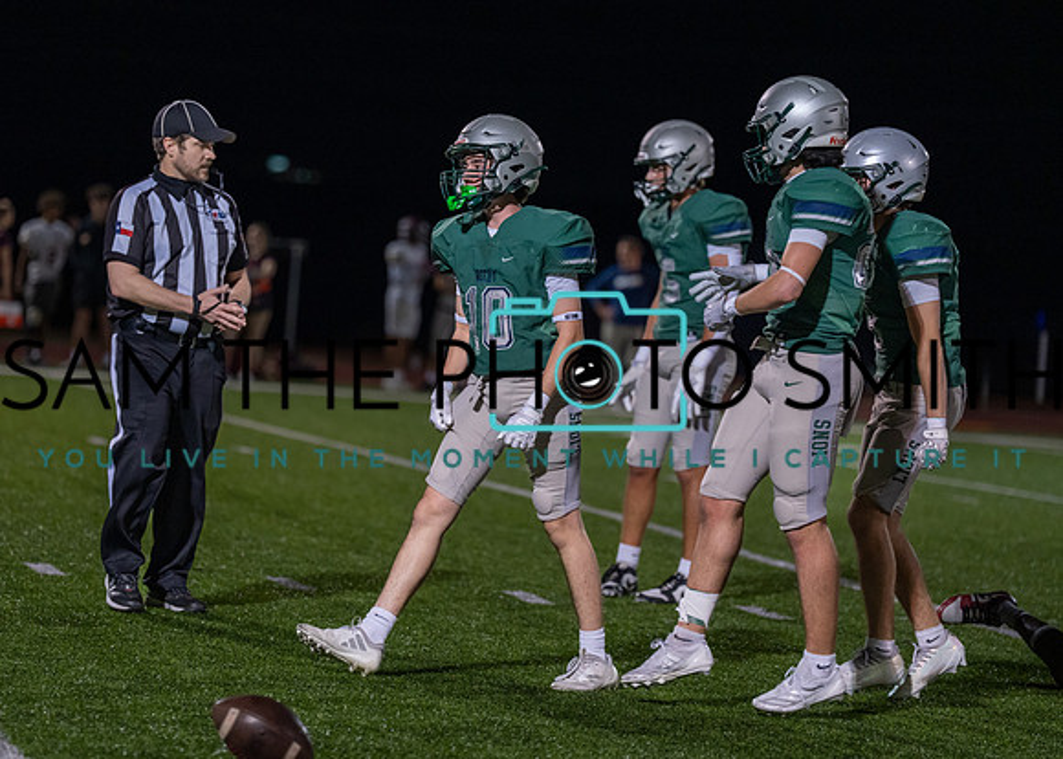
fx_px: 5314
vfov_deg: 8.2
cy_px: 350
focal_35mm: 176
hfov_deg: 11.4
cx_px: 436
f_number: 2.8
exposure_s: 1/1000
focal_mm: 150
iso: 2500
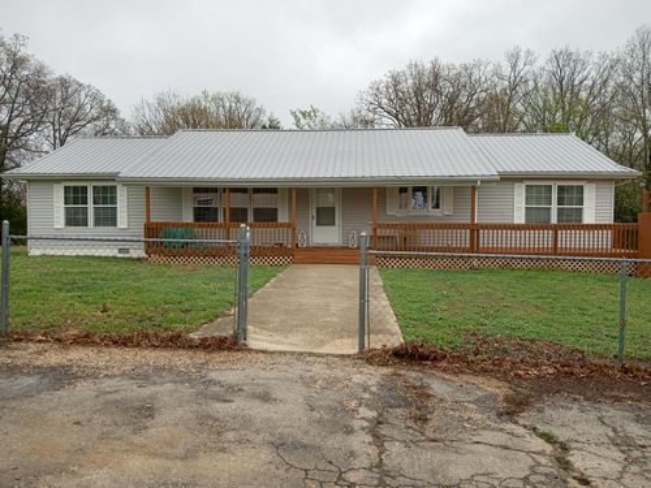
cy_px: 244
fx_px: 527
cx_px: 326
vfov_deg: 49.7
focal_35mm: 28
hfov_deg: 63.4
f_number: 2.2
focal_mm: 3.71
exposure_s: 1/332
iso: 100
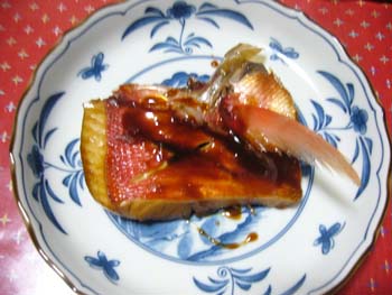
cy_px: 148
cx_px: 196
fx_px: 397
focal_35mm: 35
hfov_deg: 52.6
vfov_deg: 40.7
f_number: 2.8
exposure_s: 1/8
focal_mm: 5.8
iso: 200
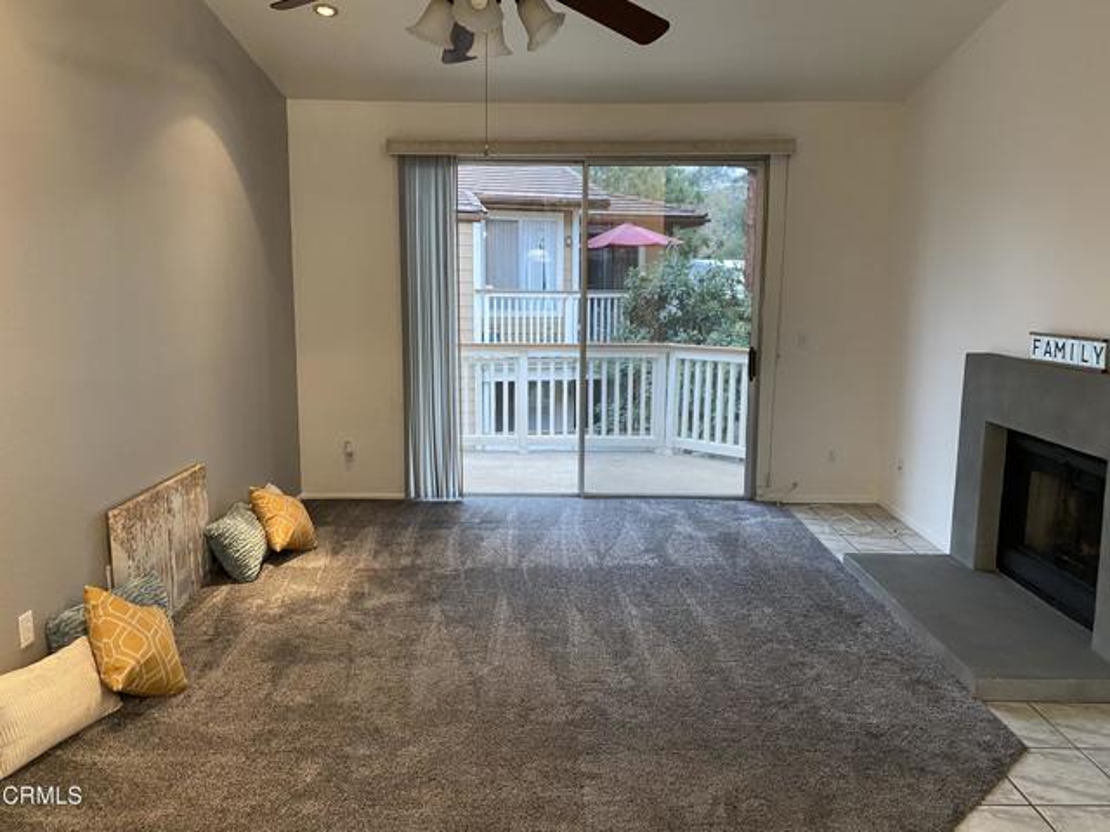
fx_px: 834
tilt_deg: -8.1
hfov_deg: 67.3
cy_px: 416
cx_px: 555
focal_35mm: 26
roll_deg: +0.0
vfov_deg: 53.1
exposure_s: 1/60
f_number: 1.8
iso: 200
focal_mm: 4.25
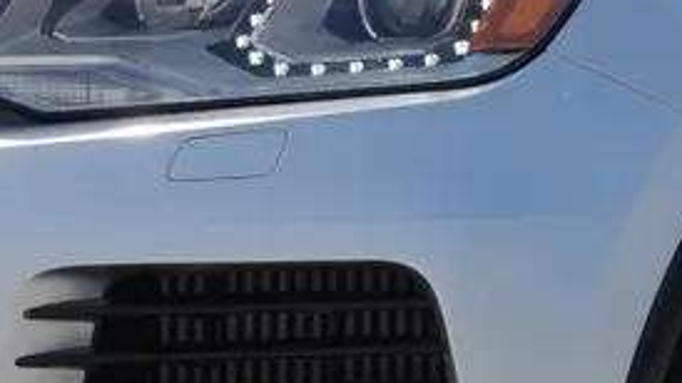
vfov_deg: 1.1
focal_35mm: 1147
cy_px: 104
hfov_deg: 1.9
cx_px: 1348
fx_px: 20738
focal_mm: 90.45
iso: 100
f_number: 7.1
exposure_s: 1/250
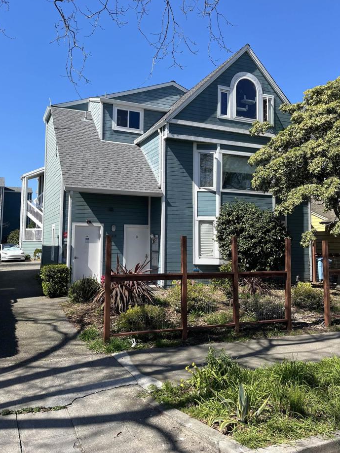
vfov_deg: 61.6
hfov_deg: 48.2
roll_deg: -0.8
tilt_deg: +5.8
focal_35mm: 29
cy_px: 209
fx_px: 380
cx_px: 160
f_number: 1.6
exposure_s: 1/2222
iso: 50
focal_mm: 5.1
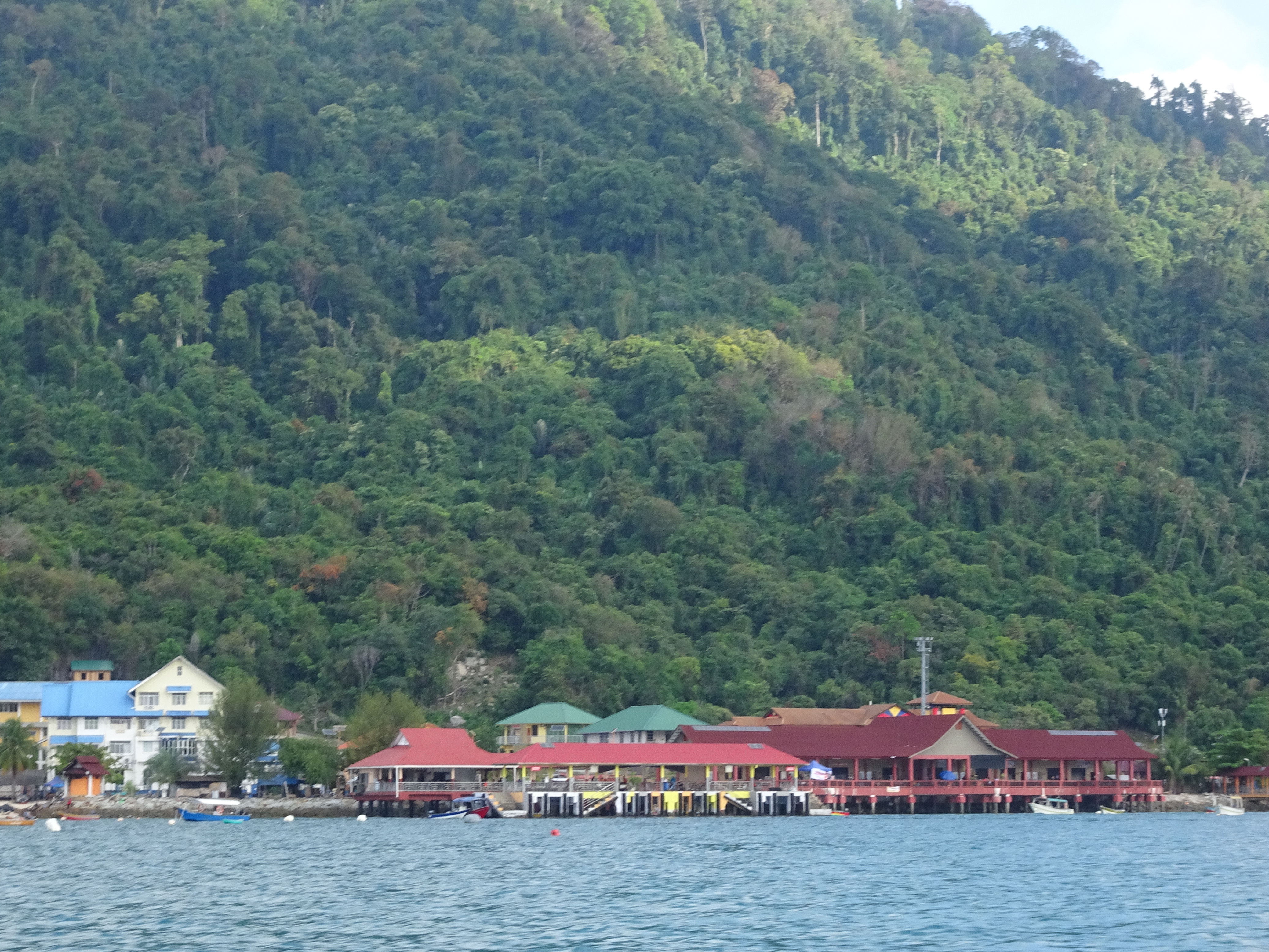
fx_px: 3153
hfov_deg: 22.8
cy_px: 473
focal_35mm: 86
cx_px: 631
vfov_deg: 17.2
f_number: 5
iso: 125
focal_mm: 12.42
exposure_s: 1/250
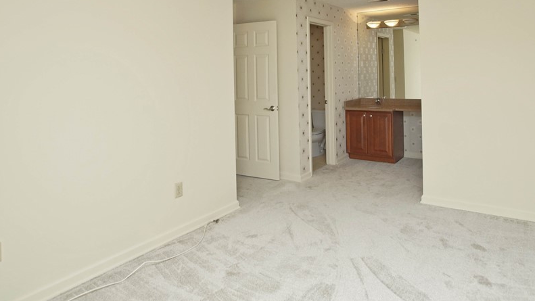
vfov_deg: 46.1
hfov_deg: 76.7
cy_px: 68
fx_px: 336
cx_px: 296
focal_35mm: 24
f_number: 4.5
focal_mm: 11
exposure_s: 1/160
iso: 400
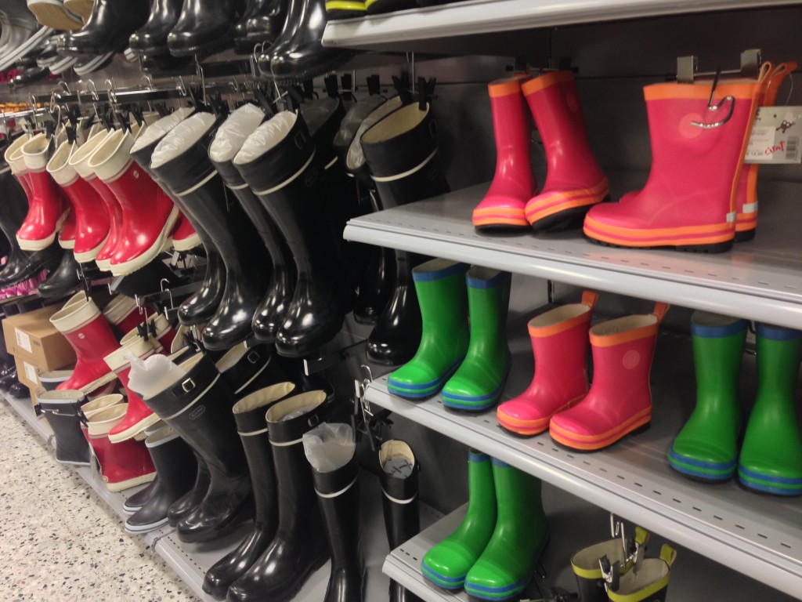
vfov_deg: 42.9
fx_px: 765
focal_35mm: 33
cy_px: 301
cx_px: 401
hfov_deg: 55.4
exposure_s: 1/20
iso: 100
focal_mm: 4.12
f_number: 2.4
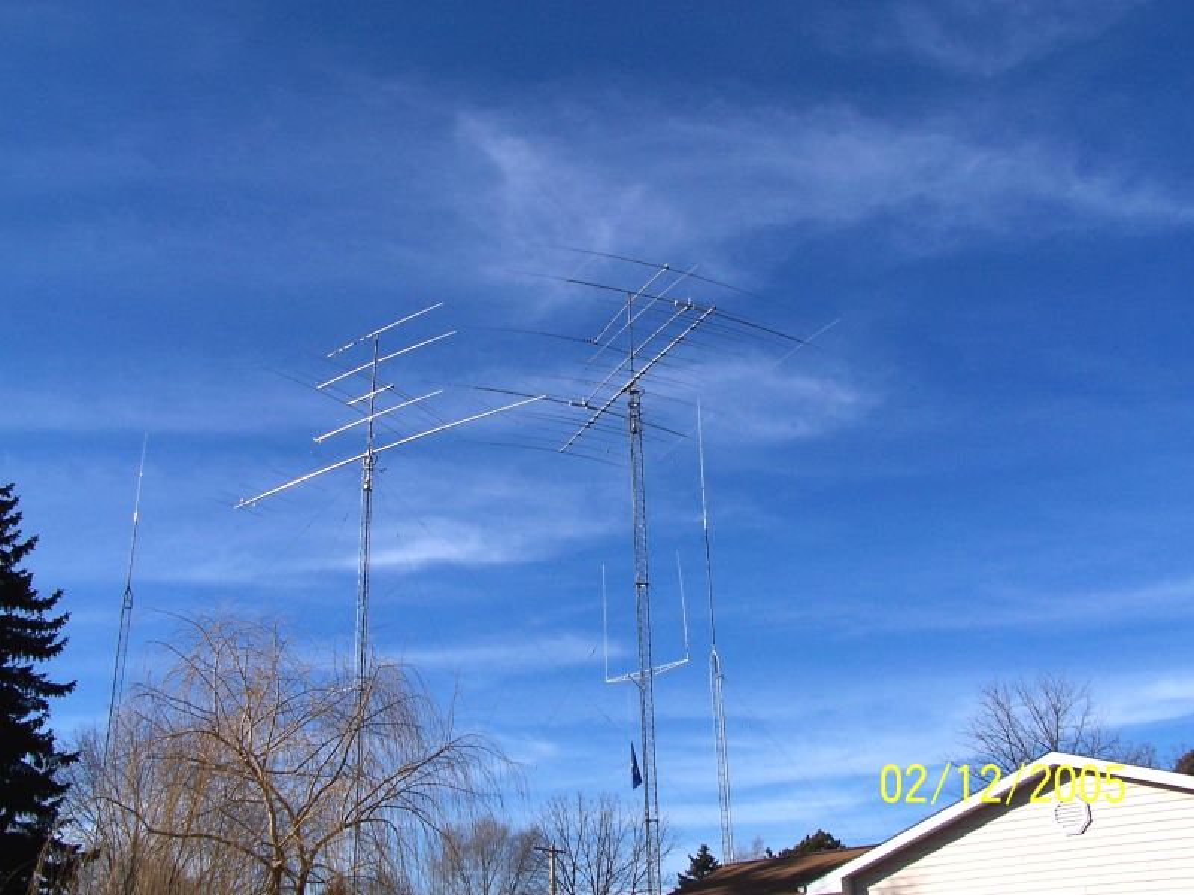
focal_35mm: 38
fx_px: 1311
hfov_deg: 49.0
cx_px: 597
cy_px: 448
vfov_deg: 37.7
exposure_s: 1/750
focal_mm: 6.3
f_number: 5.6
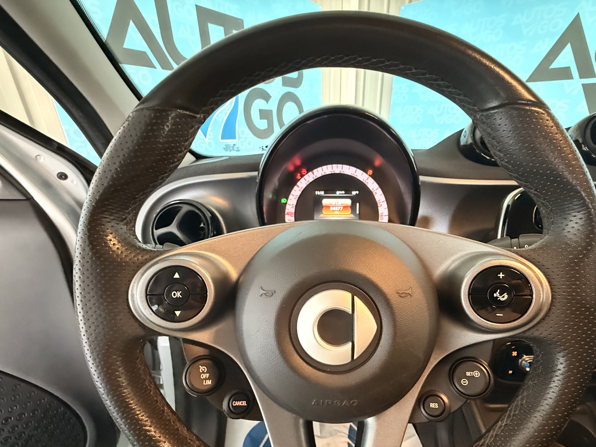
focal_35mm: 18
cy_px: 284
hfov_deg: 87.5
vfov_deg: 70.2
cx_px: 326
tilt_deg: -26.0
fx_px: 310
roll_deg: -0.8
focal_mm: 2.22
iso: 1250
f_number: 2.2
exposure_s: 1/45
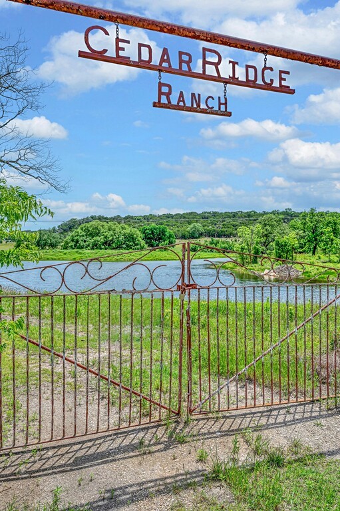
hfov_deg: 49.5
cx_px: 170
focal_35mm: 26
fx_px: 369
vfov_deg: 69.4
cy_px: 256
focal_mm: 26
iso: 100
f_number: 8
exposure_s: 1/400
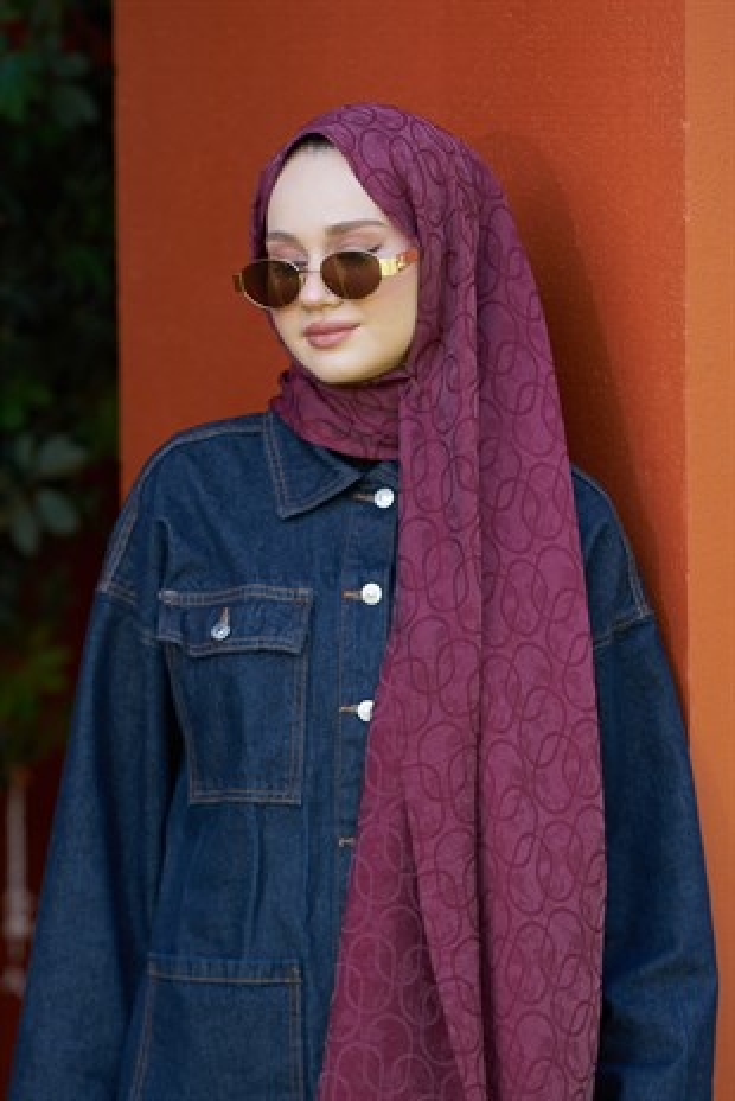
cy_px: 550
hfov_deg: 9.5
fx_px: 4434
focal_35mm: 145
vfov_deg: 14.1
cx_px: 368
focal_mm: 145
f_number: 4
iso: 200
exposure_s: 1/200
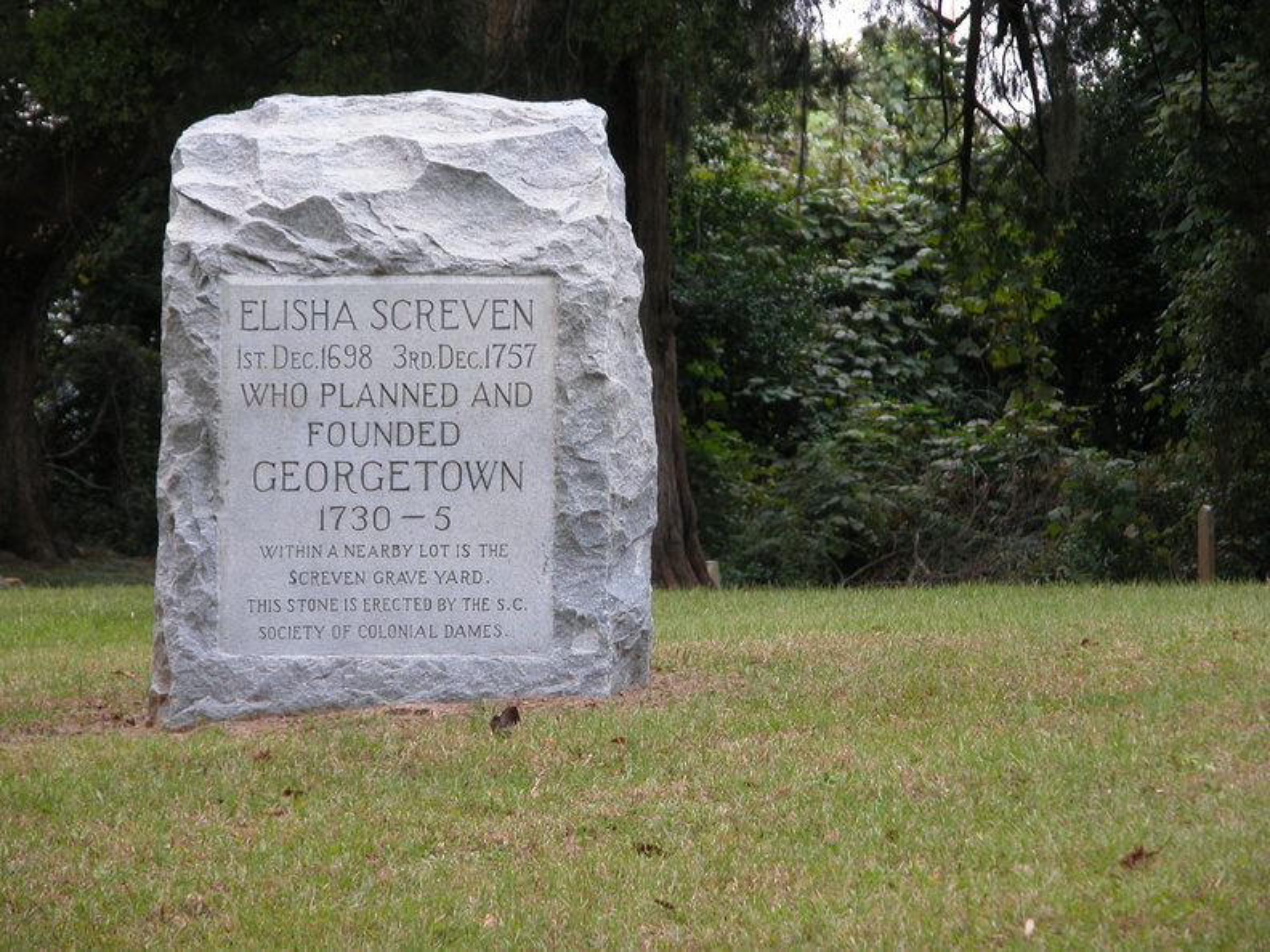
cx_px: 635
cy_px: 476
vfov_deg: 8.4
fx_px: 6457
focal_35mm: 176
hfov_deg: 11.2
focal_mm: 44.7
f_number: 4
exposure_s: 1/25
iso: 100
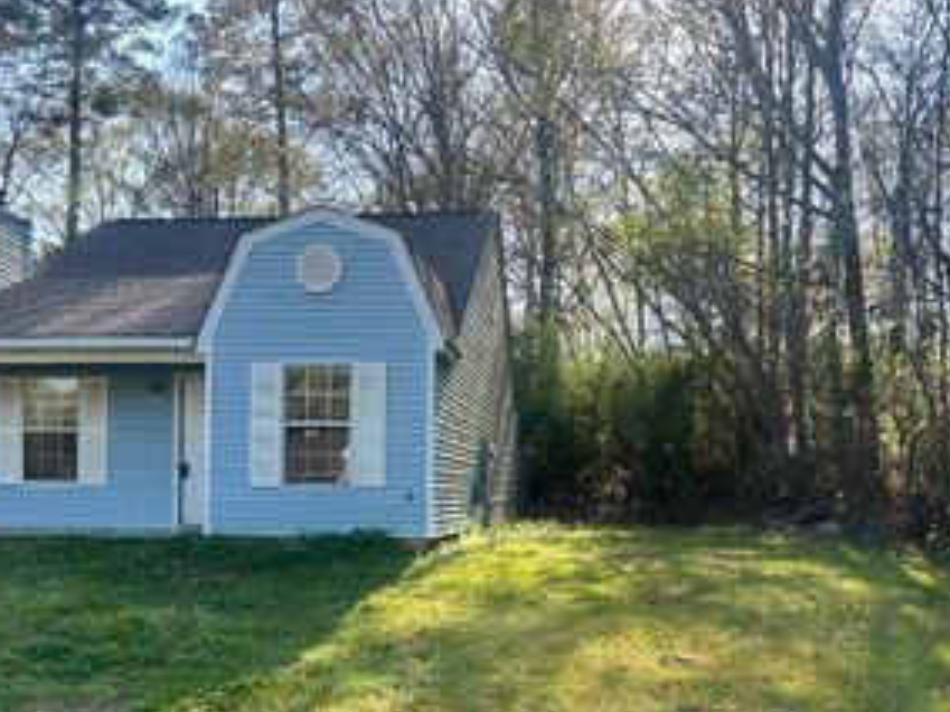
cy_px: 482
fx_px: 1262
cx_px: 366
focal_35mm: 46
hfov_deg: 41.0
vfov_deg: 31.2
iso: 50
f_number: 1.5
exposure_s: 1/924
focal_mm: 5.7
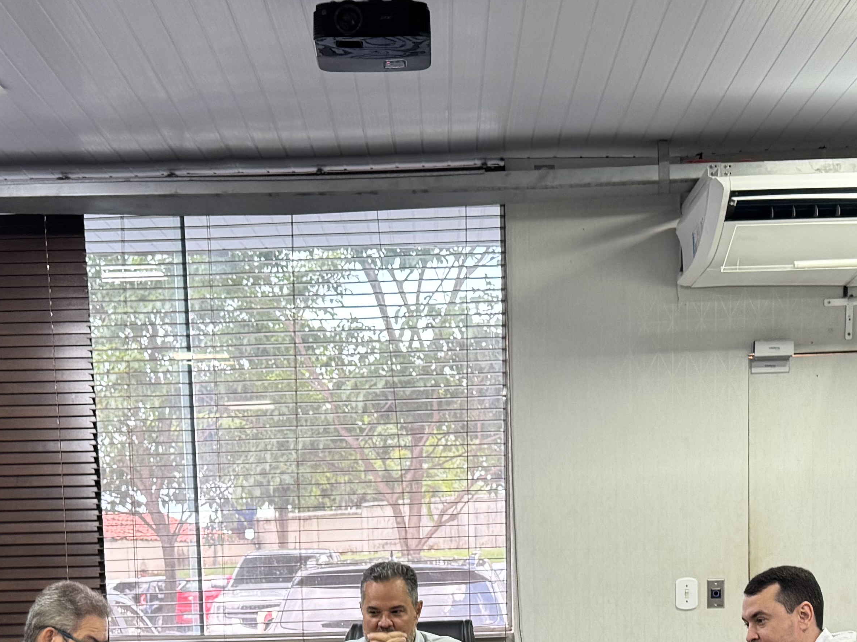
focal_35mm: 58
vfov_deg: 23.6
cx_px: 423
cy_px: 708
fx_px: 1436
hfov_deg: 33.2
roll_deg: +1.8
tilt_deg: -6.1
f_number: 1.78
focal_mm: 6.76
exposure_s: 1/60
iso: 160
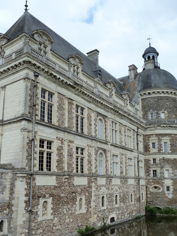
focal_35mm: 33
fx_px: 225
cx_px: 86
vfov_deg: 54.9
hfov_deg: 42.9
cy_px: 143
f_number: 4
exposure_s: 1/400
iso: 125
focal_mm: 4.1
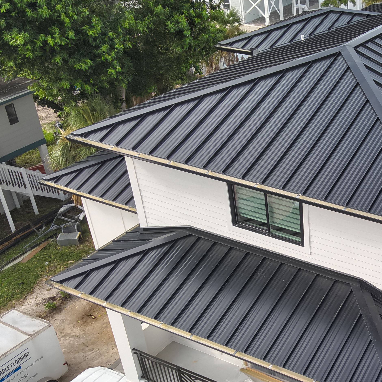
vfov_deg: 37.2
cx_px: 373
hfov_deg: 34.5
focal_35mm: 45
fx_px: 562
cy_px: 249
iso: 100
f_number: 2.8
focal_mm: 4.4
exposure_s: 1/320
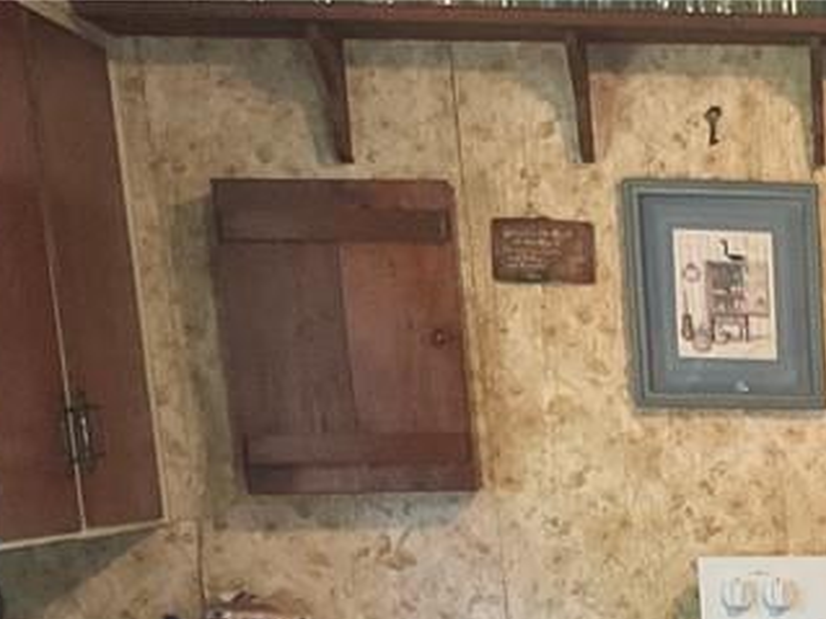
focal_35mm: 93
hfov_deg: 18.4
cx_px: 1287
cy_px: 992
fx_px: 2218
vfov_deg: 14.5
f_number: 1.8
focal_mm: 3
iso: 250
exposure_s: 1/40
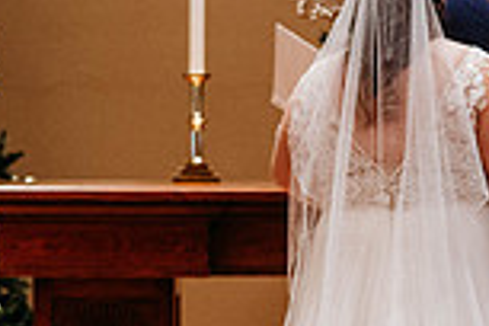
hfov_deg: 4.0
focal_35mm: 512
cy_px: 334
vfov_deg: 2.7
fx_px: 6954
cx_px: 499
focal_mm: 135
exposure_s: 1/250
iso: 2000
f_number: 2.8
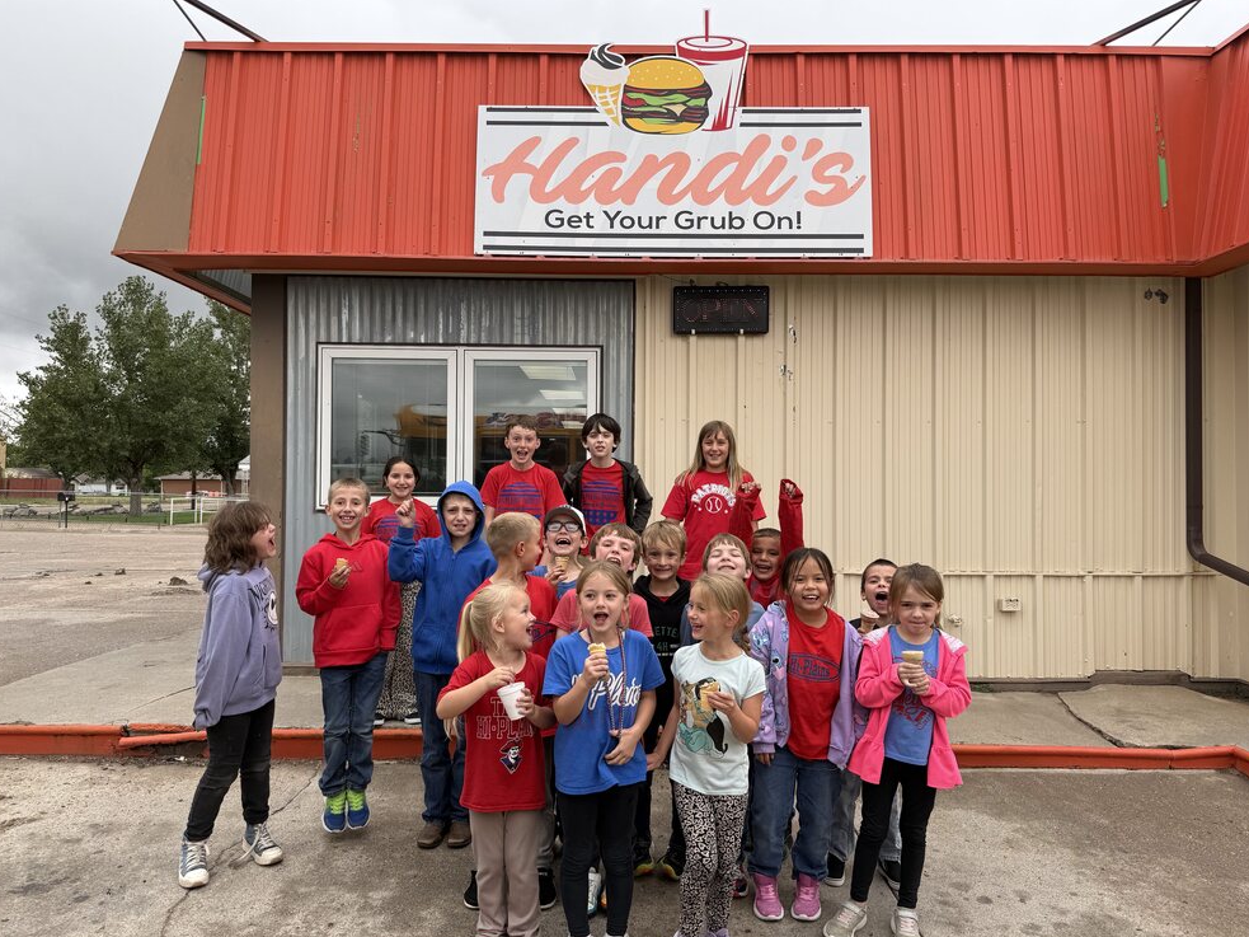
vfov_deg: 54.9
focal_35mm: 25
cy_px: 479
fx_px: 902
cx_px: 616
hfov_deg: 69.4
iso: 80
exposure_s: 1/627
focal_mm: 6.76
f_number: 1.78
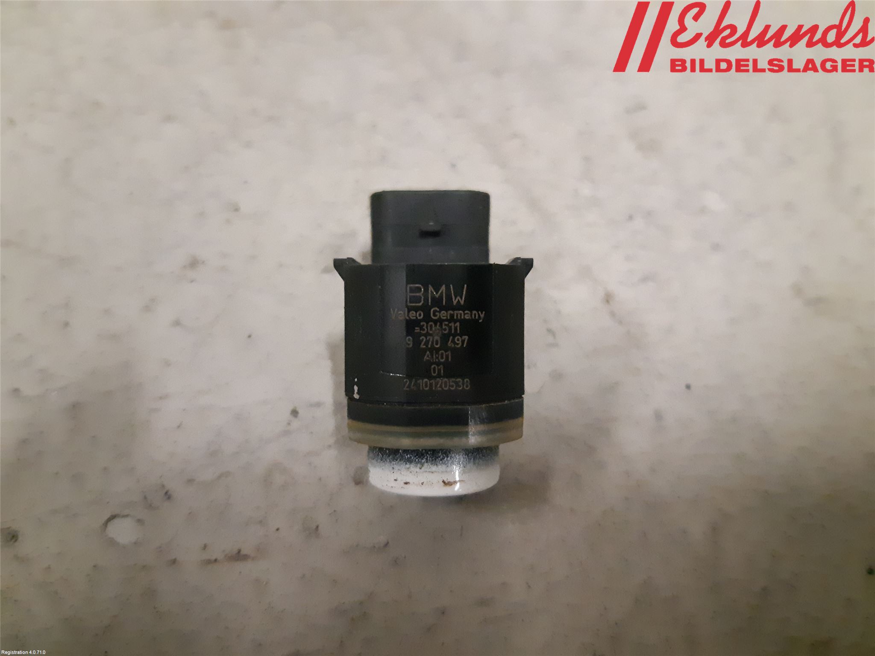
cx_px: 438
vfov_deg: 53.1
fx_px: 657
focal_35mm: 26
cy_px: 328
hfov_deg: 67.3
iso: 800
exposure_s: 1/111
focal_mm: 3.93
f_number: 1.7
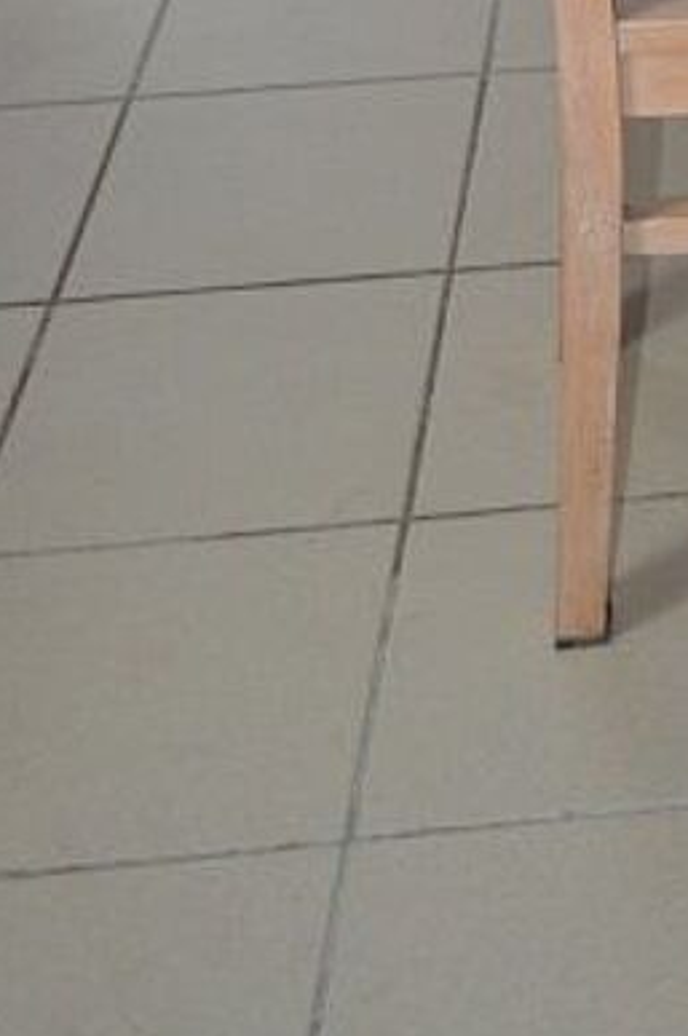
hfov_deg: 11.8
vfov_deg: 16.9
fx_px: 3018
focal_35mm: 105
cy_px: -685
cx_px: 1325
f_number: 4
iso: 400
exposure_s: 1/60
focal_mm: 18
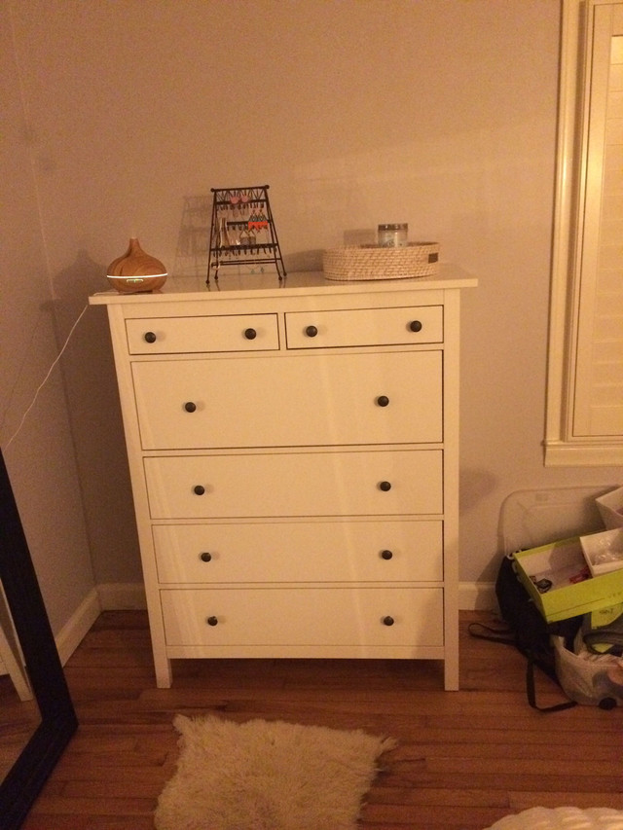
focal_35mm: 29
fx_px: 696
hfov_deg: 48.2
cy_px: 415
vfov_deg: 61.7
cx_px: 312
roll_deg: +3.1
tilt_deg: -17.7
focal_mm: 4.15
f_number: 2.2
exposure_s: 1/15
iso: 500
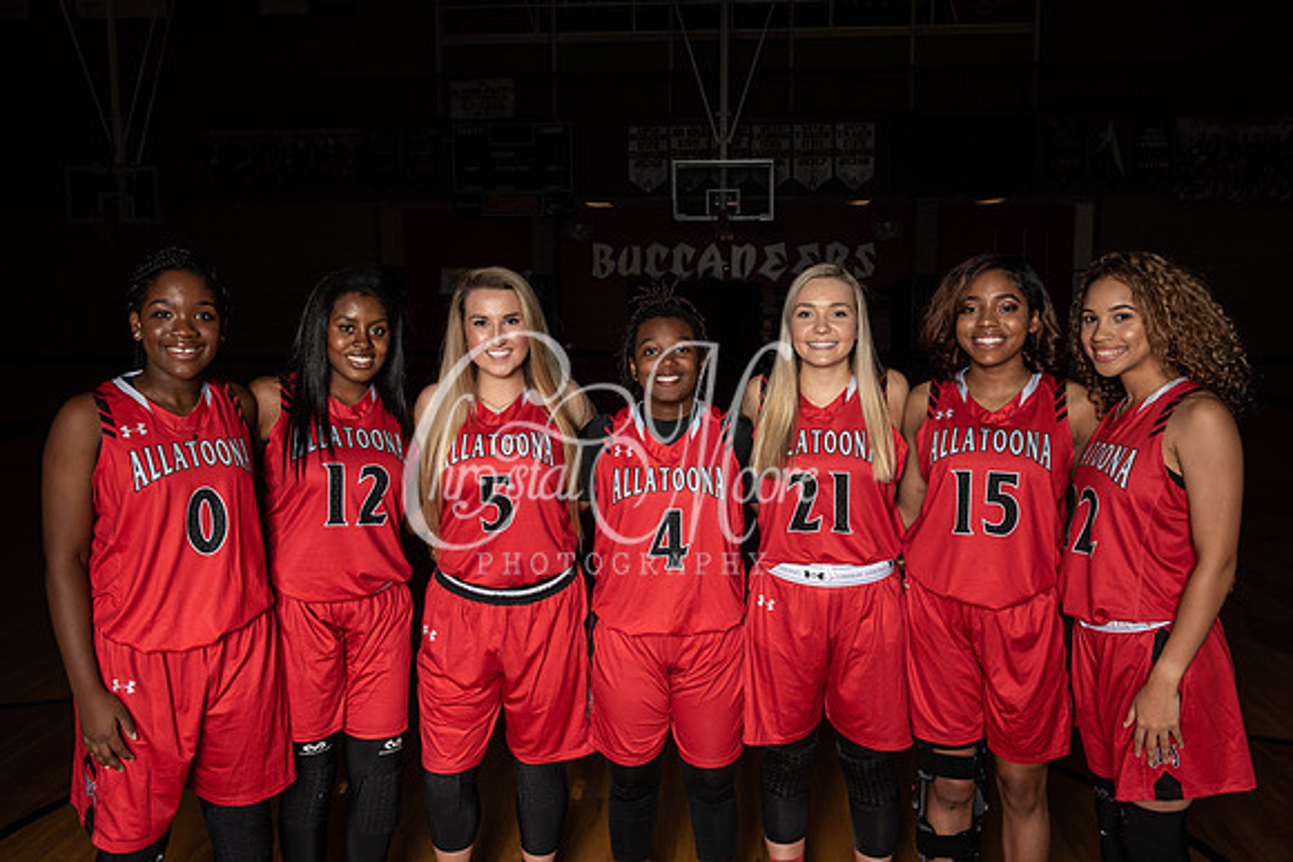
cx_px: 646
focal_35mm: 32
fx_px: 1150
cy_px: 431
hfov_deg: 58.7
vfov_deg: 41.1
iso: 320
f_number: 14
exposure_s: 1/200
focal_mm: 32
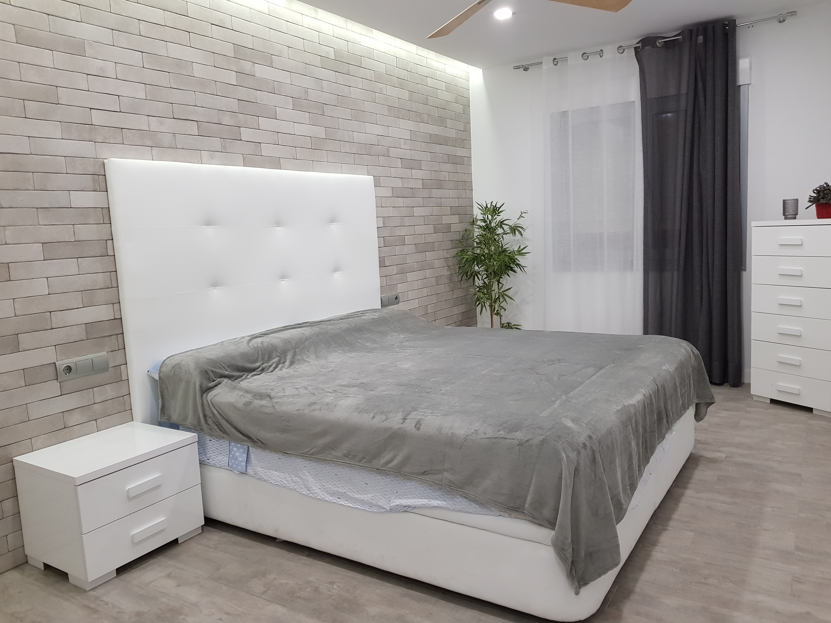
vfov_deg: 53.1
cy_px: 312
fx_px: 624
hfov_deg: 67.3
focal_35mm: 26
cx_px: 416
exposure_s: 1/33
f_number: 1.7
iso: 250
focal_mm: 4.2
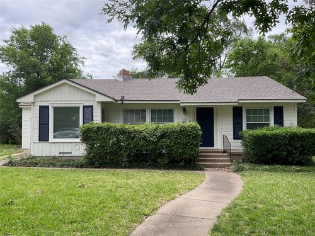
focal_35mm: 29
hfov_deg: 61.7
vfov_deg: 48.2
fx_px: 264
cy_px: 118
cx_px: 158
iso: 16
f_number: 1.8
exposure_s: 1/568
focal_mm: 3
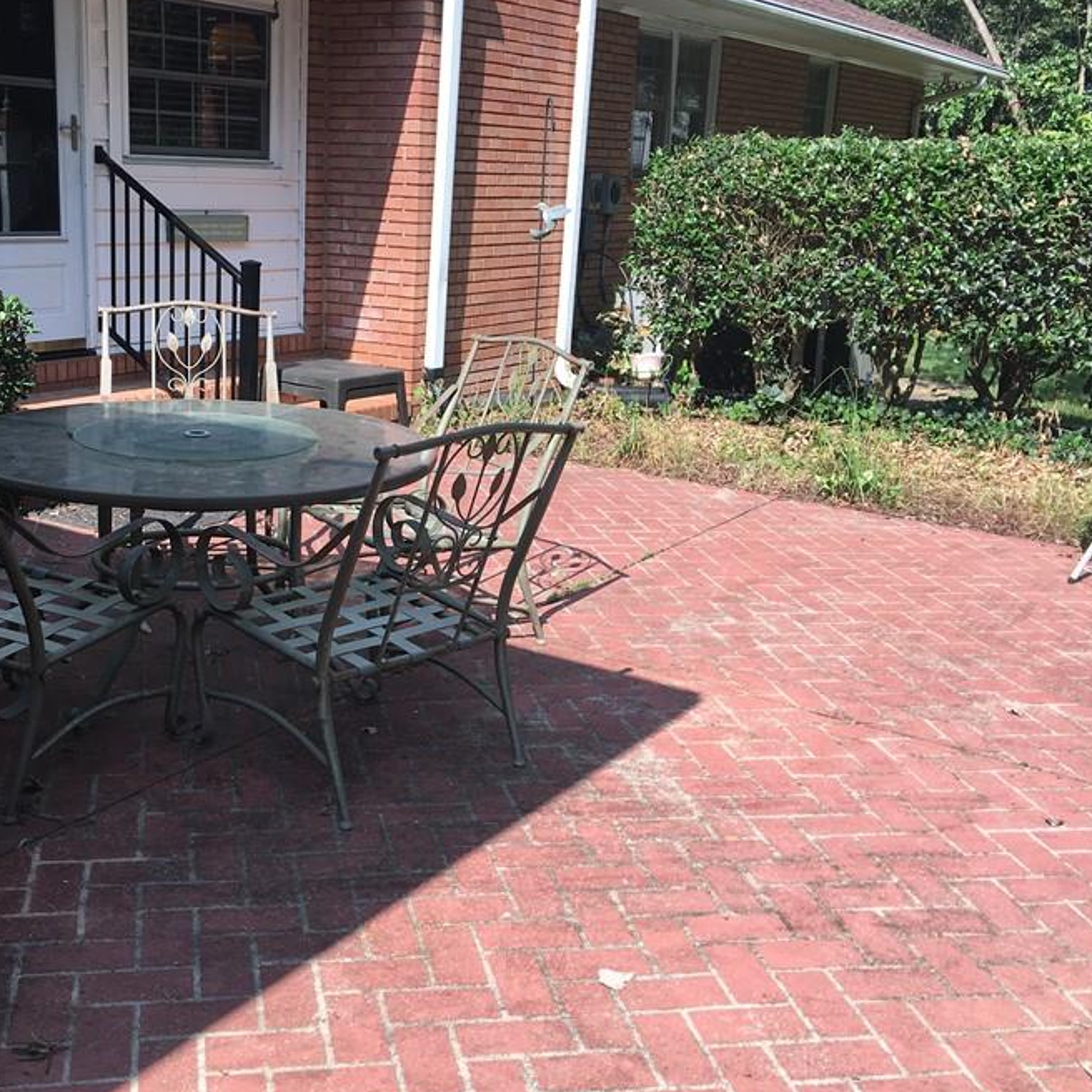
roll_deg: -2.0
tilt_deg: -13.4
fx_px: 1428
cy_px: 548
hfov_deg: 41.6
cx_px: 418
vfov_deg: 41.9
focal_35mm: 40
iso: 25
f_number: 2.2
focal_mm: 4.15
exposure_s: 1/739
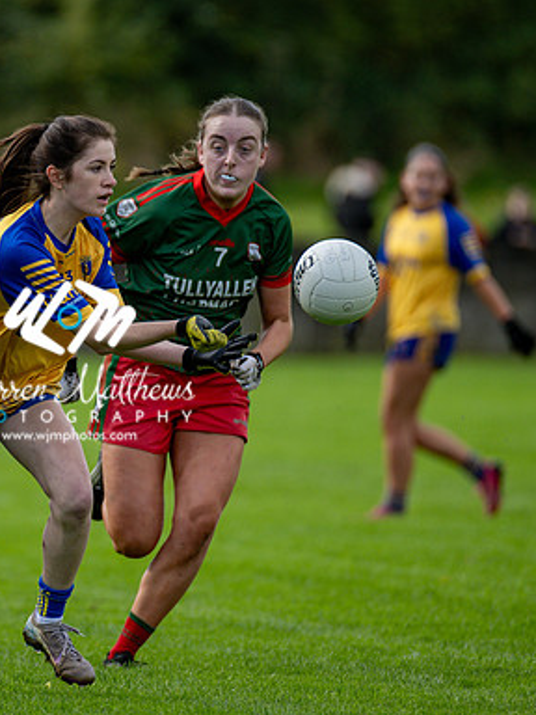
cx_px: 69
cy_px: 358
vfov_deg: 3.0
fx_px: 13502
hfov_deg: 2.3
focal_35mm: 654
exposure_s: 1/2500
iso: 280
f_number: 2.8
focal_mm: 300
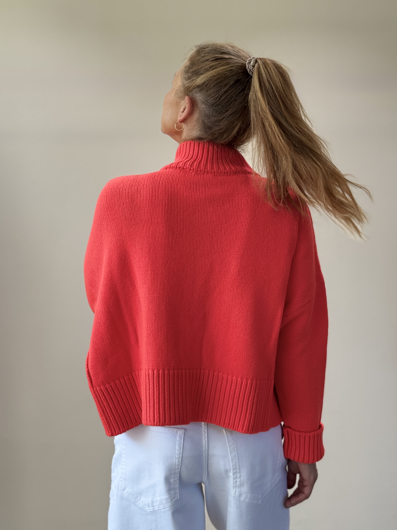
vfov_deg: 37.5
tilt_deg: -5.9
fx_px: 780
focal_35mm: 51
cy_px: 266
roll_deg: +0.1
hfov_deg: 28.6
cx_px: 204
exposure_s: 1/170
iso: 64
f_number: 1.78
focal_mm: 6.76
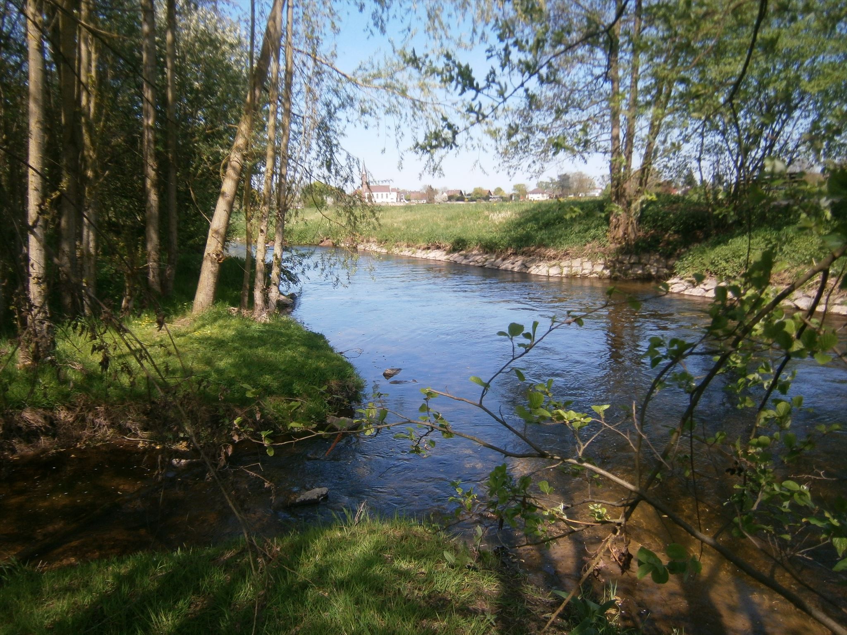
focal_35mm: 26
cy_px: 318
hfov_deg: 67.3
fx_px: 636
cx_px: 424
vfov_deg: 53.1
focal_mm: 4.7
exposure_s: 1/800
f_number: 2.8
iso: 80
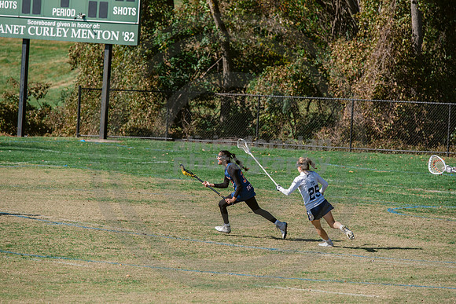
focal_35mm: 200
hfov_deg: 10.3
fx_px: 2534
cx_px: 228
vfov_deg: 6.9
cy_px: 152
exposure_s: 1/1600
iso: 250
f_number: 5
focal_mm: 200
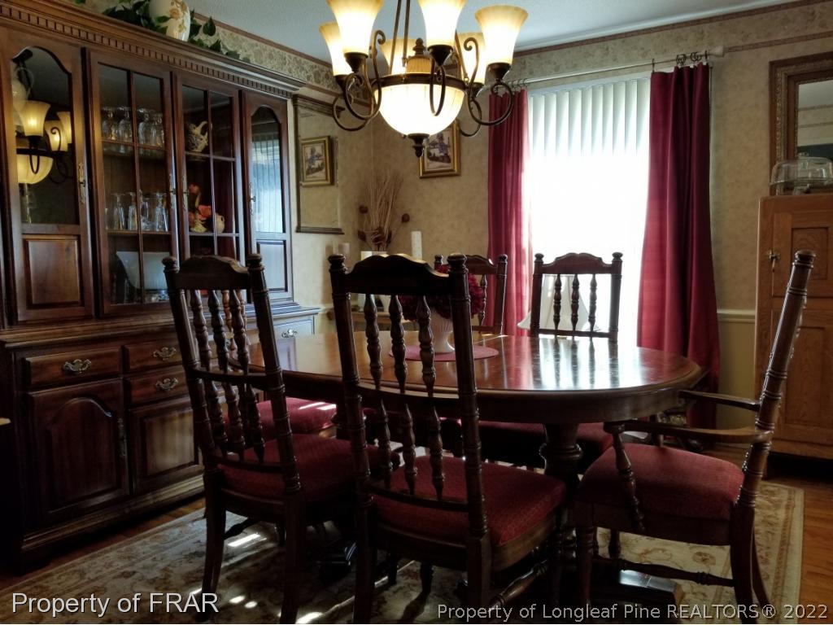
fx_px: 626
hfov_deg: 67.3
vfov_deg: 53.1
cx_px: 416
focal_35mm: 26
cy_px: 312
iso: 100
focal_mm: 4.3
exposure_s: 1/120
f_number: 1.7
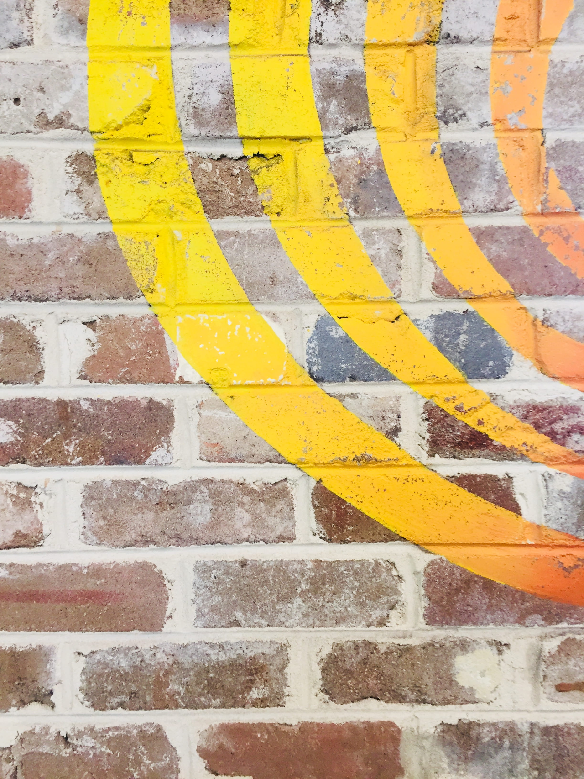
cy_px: 390
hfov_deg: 48.2
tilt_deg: +0.5
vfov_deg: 61.7
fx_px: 652
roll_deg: +0.0
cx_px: 292
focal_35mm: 29
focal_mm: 4.15
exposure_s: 1/33
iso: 125
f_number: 2.2
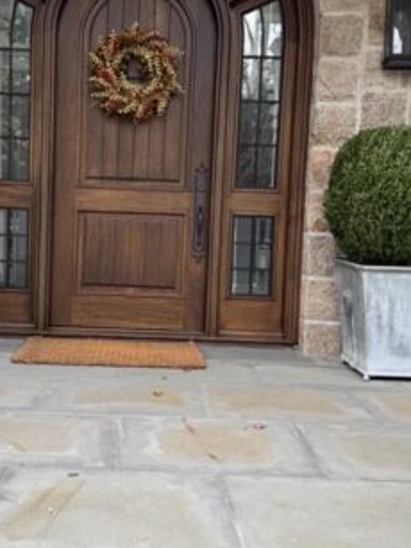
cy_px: 252
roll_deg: -2.5
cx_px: 134
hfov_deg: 31.9
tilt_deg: -5.0
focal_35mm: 45
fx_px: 713
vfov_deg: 42.1
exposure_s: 1/135
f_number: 1.78
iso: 50
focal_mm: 6.76
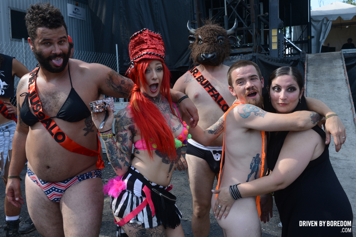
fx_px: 316
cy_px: 118
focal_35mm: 32
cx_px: 178
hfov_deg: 58.7
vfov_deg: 41.1
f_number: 11
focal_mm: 32
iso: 320
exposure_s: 1/200
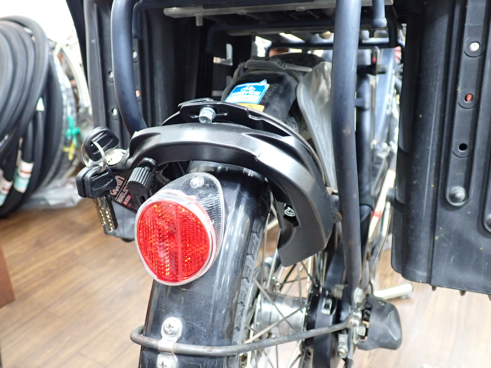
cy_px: 184
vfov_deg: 44.2
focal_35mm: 32
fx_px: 454
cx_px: 246
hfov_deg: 56.8
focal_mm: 5.79
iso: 400
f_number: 2.4
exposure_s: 1/30
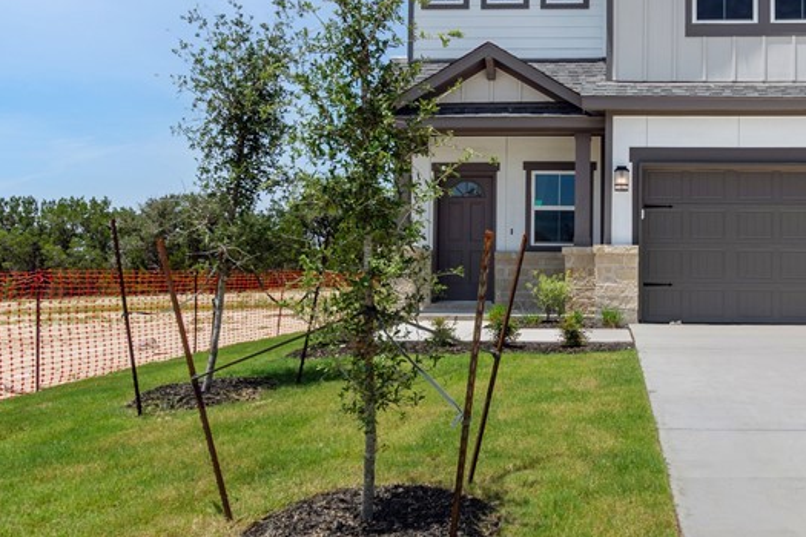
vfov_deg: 42.3
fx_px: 694
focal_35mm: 31
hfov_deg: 58.4
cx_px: 560
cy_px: 259
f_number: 9
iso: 100
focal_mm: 10
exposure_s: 1/320
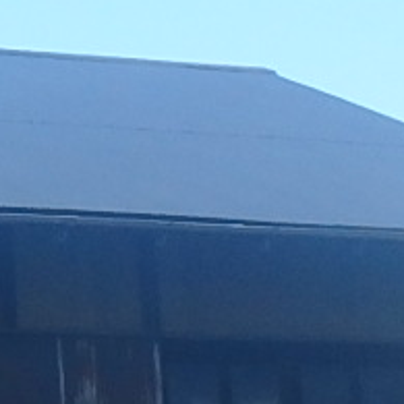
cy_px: 224
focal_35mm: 183
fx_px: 2416
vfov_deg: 9.6
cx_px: -580
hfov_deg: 8.7
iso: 125
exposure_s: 1/500
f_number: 3.5
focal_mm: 3.7
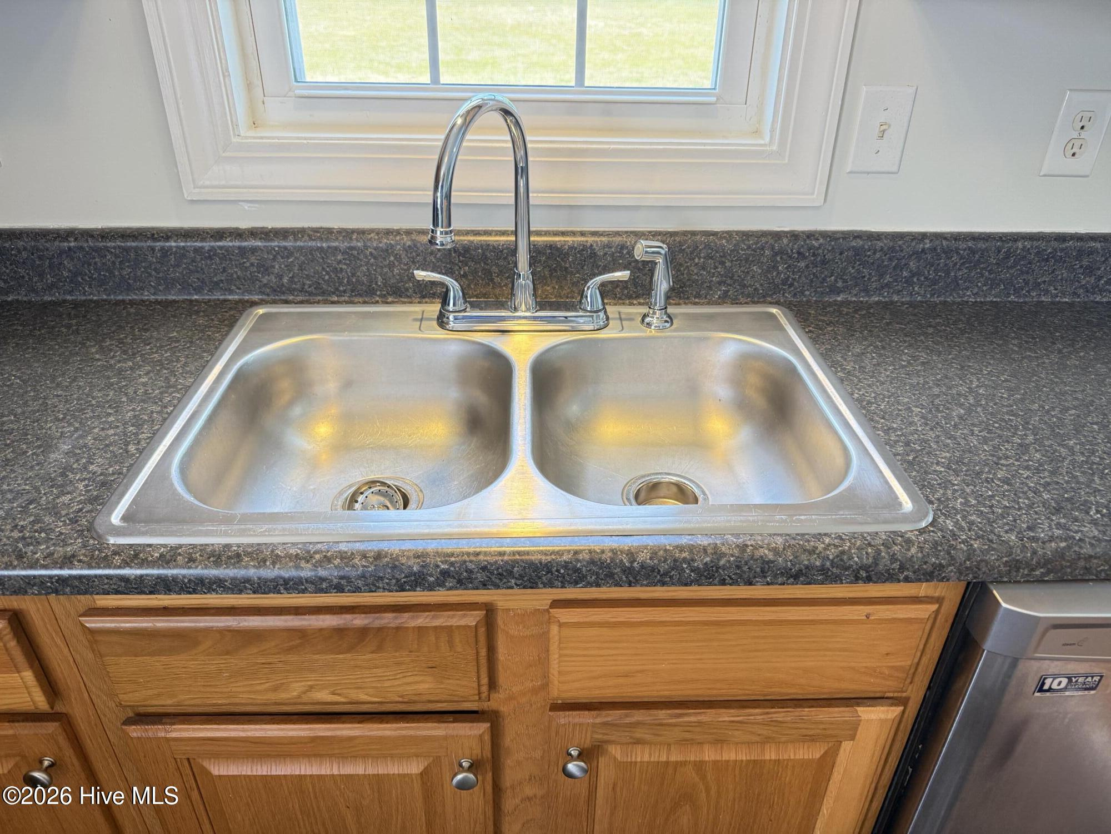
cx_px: 556
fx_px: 770
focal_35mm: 24
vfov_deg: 56.8
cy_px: 417
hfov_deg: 71.6
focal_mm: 6.76
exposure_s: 1/120
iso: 250
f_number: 1.78
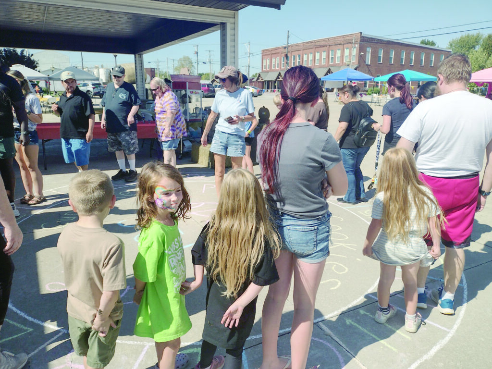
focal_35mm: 27
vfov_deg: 51.4
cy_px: 184
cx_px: 246
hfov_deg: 65.3
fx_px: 384
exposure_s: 1/2391
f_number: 1.7
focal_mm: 4.71
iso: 100
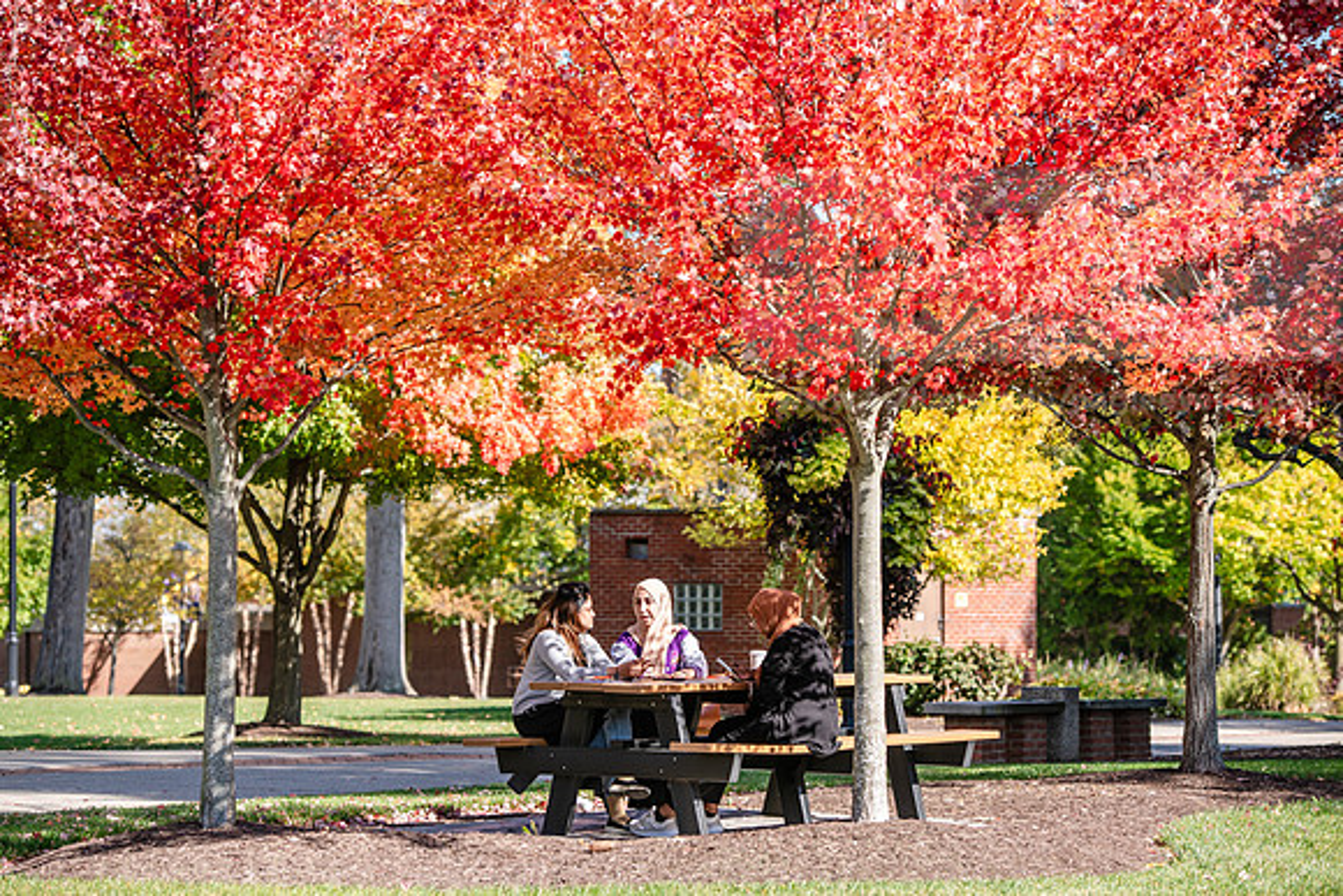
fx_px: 3918
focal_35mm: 105
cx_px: 672
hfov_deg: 19.5
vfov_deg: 13.0
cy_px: 448
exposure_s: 1/500
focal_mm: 105
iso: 125
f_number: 4
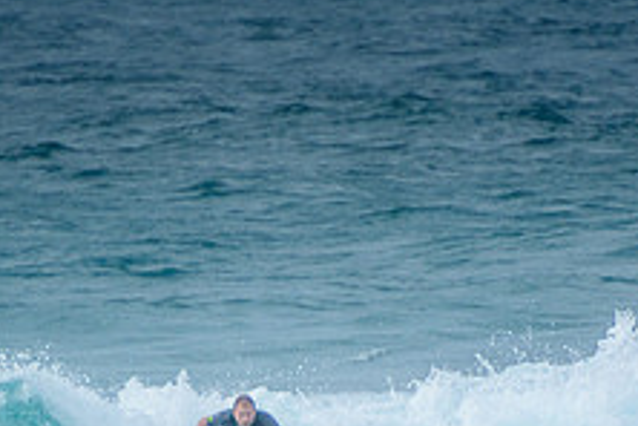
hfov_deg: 1.3
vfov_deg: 0.9
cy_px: 511
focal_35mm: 1565
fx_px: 27733
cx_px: 273
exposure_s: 1/2000
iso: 320
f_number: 5.6
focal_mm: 400
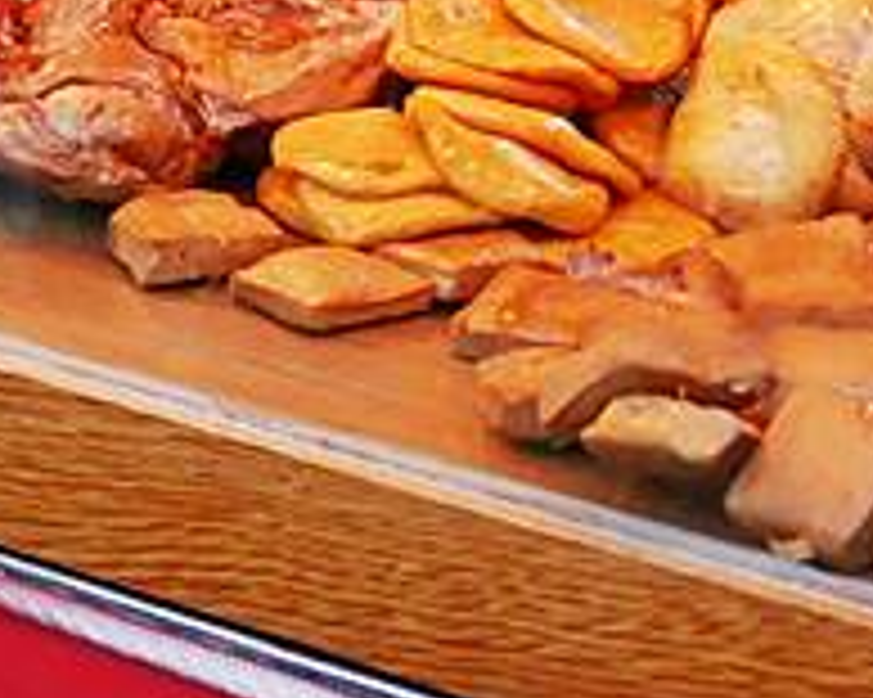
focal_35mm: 141
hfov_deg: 13.7
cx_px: 418
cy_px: -484
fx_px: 3641
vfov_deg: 10.4
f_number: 2.5
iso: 640
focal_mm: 14
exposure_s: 1/60
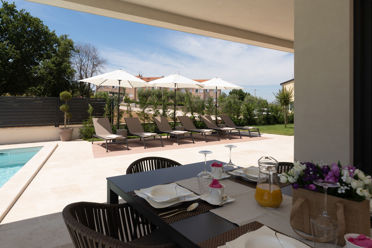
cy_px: 124
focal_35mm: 24
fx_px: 248
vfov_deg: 53.1
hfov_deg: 73.7
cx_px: 186
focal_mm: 24
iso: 100
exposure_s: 1/200
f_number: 10
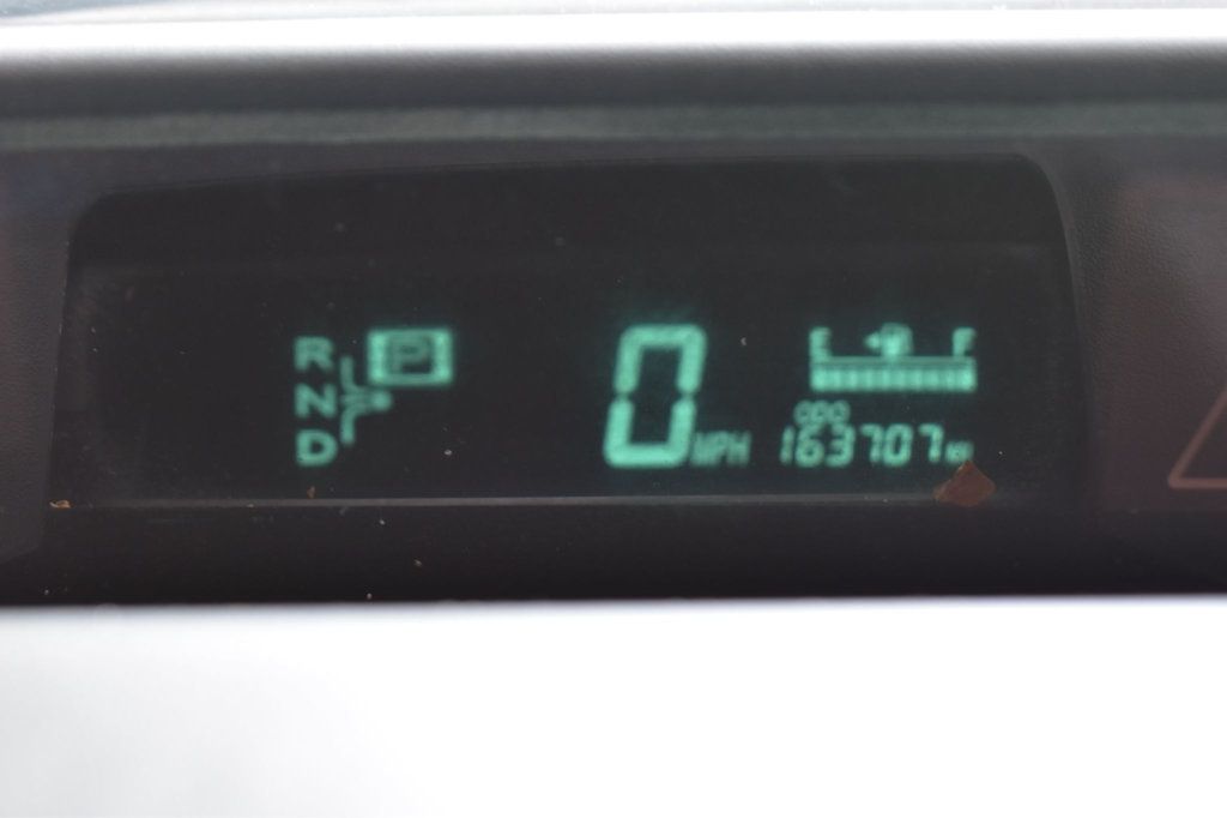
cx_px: 614
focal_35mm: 75
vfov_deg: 18.2
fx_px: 2555
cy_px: 409
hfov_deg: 27.0
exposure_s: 1/20
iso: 400
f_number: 6.3
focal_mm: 50
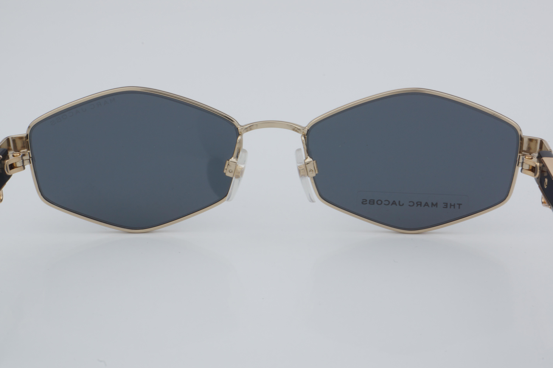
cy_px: 184
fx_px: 1152
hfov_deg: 27.0
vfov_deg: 18.2
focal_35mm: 75
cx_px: 276
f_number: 32
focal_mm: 50
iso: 100
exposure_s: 1/4
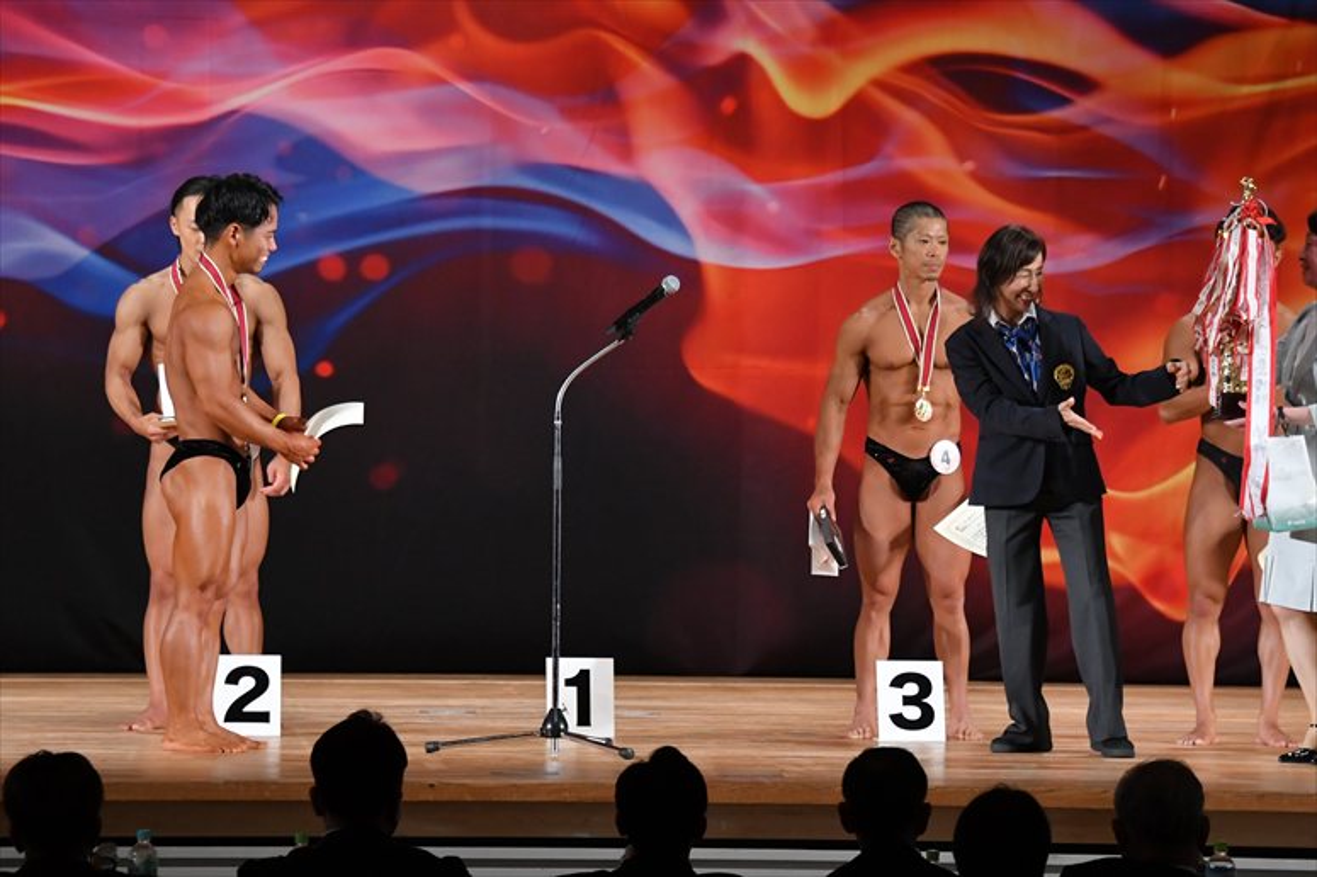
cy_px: 438
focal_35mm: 183
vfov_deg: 7.5
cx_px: 658
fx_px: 6692
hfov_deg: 11.2
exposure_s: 1/400
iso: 3200
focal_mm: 122
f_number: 5.6
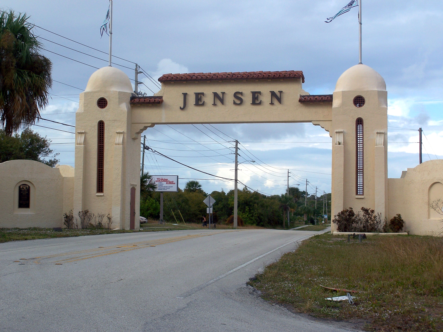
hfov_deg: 32.7
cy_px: 166
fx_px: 755
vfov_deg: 24.8
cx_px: 222
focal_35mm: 59
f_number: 4.5
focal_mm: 12.6
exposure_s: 1/640
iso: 64
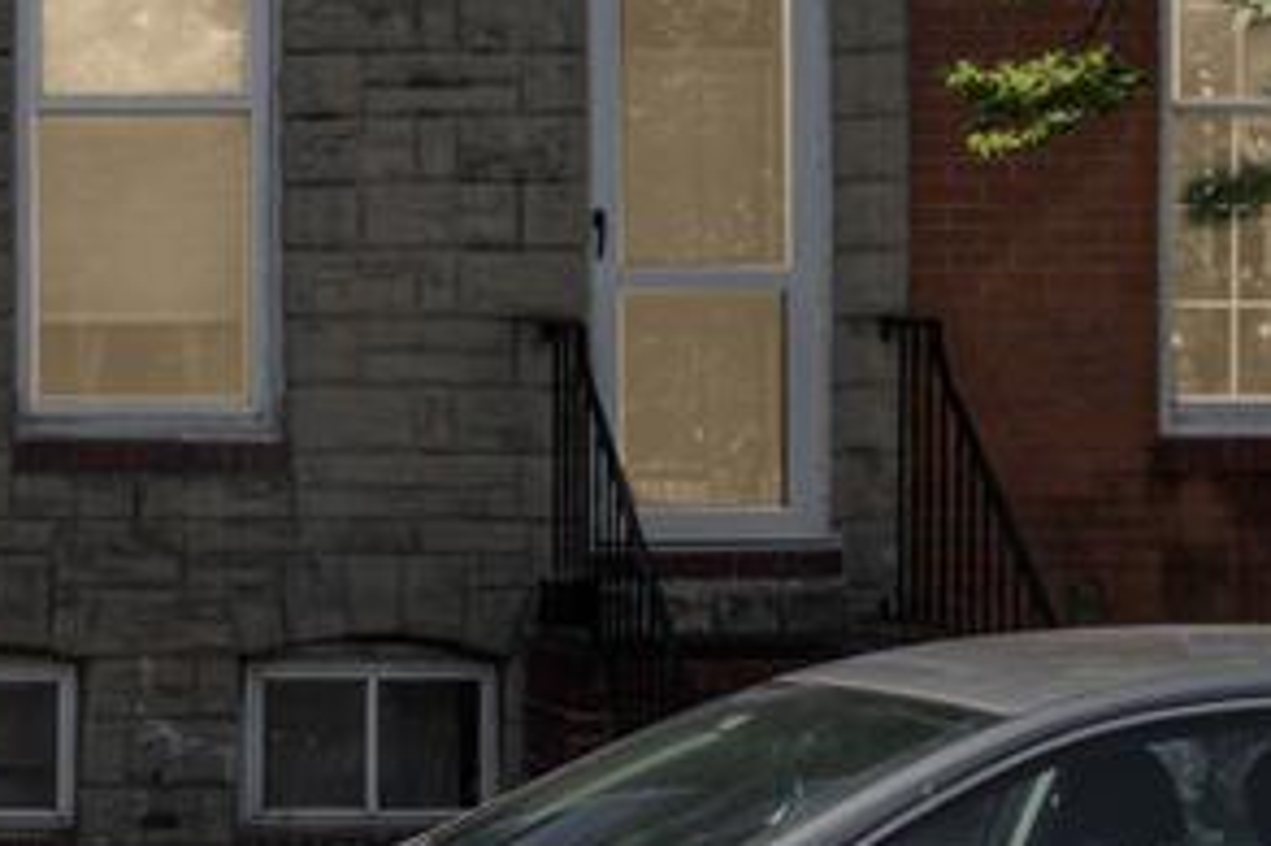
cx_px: -755
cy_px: -100
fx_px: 3952
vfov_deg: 12.0
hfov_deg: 16.3
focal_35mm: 112
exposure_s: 1/125
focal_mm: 16
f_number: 9
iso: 64
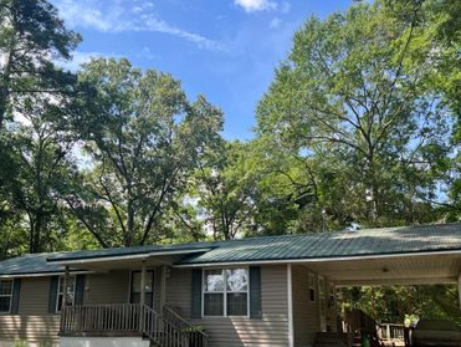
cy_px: 206
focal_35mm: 35
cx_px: 205
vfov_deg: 40.6
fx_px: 467
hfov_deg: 52.5
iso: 50
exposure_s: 1/924
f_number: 1.5
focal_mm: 5.7
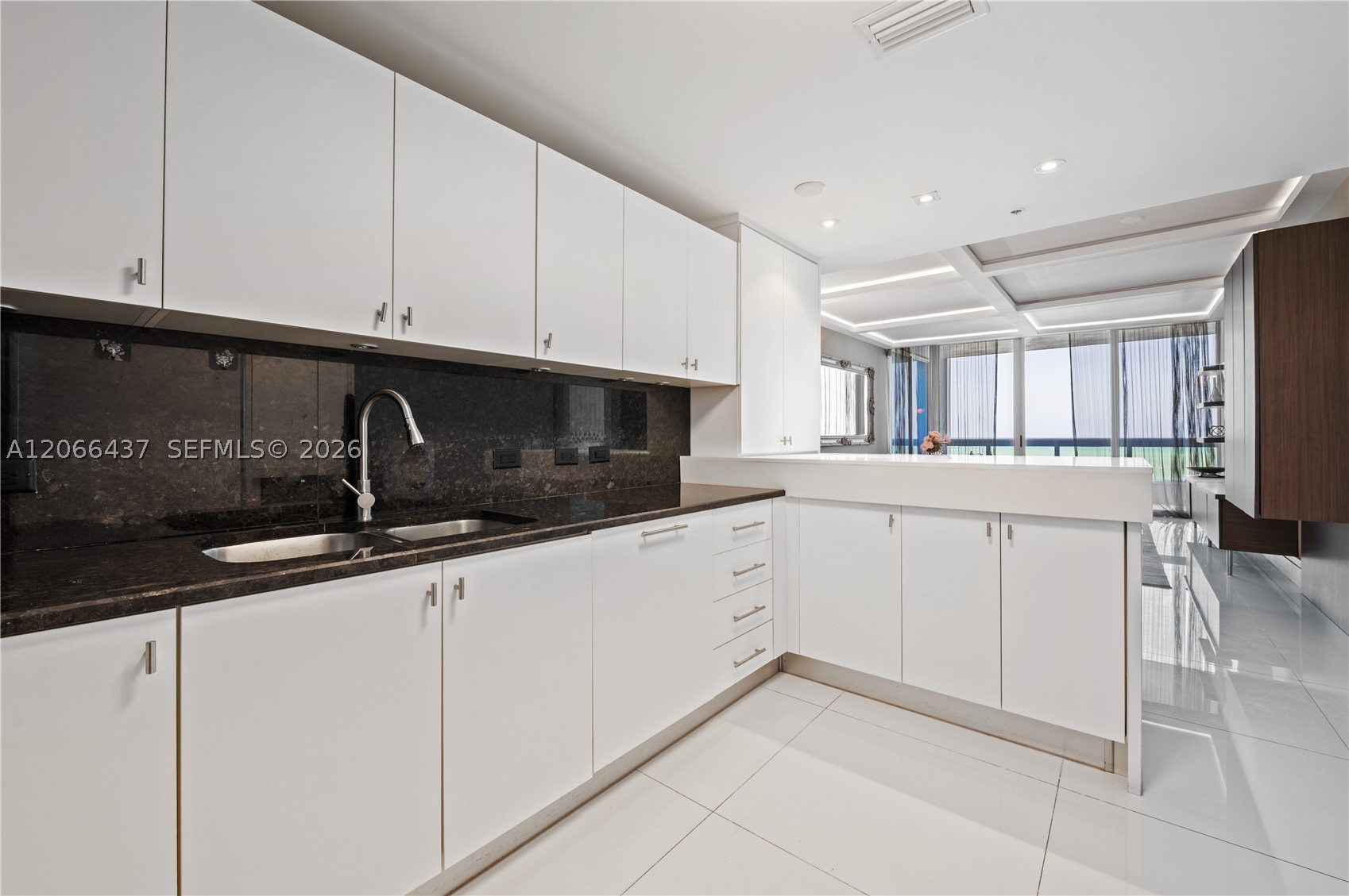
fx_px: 524
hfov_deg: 104.3
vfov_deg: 81.1
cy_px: 448
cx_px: 674
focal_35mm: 14
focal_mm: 14
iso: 200
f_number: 8
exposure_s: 1/6
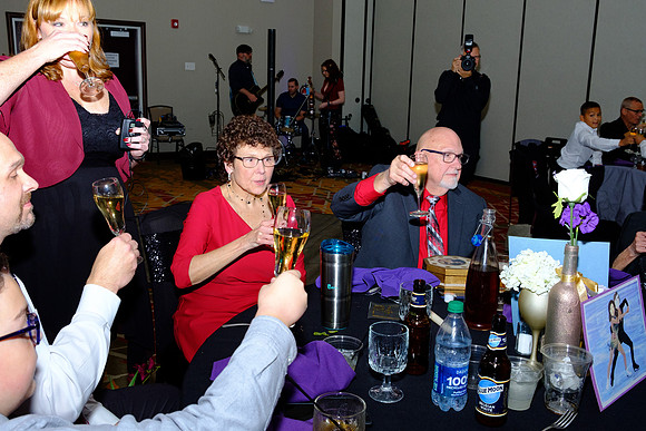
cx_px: 323
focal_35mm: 35
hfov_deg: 54.4
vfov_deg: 37.9
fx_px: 628
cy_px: 216
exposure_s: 1/160
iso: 1600
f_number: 7.1
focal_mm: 23.3
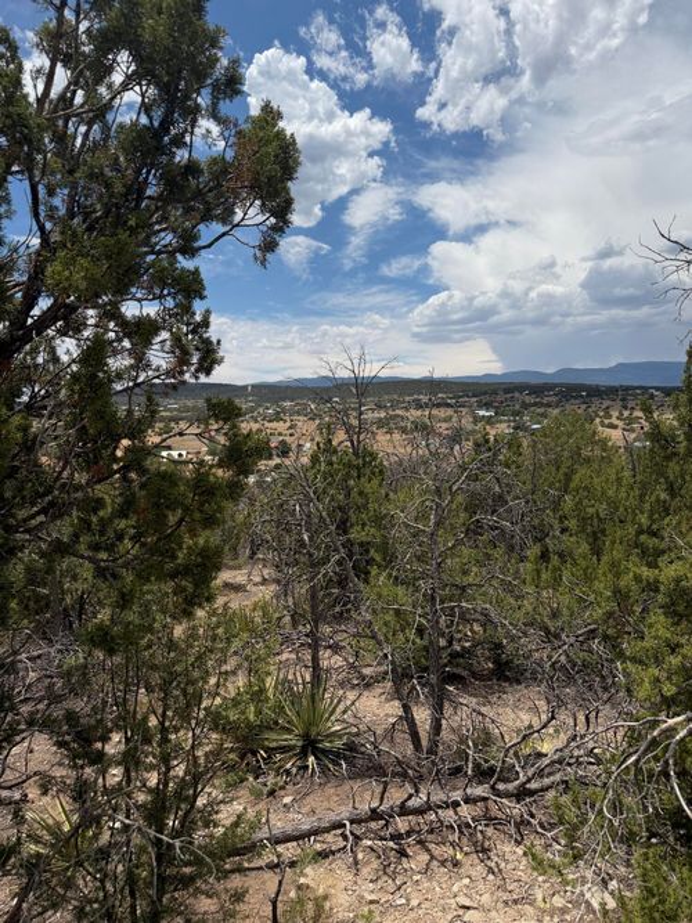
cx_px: 346
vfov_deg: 71.6
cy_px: 462
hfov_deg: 56.8
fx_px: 640
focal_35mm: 24
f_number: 1.78
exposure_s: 1/11905
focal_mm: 6.76
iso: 100
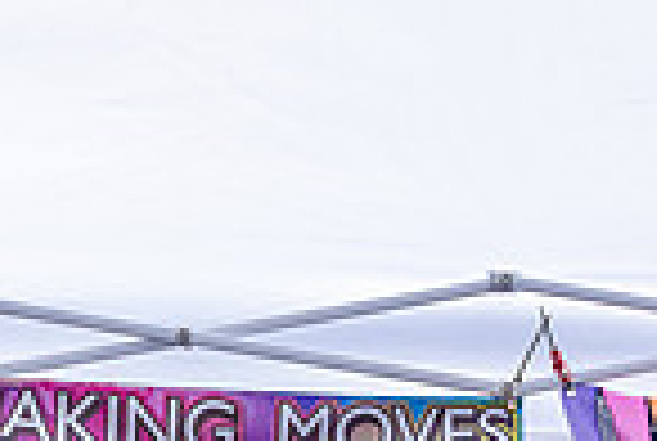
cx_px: 158
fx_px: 1792
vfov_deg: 12.9
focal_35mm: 98
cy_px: 753
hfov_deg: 20.6
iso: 100
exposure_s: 1/400
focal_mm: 24
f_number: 5.6
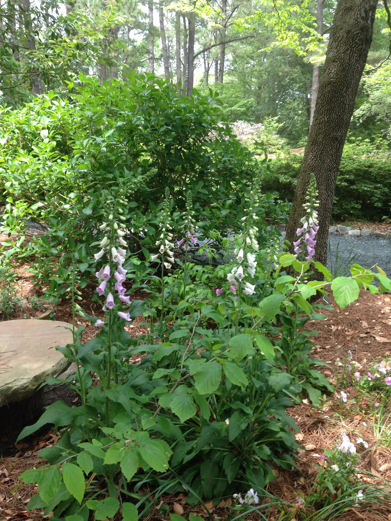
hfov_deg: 42.9
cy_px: 260
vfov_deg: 55.4
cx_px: 196
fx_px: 497
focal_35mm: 33
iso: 50
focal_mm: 4.12
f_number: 2.4
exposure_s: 1/123
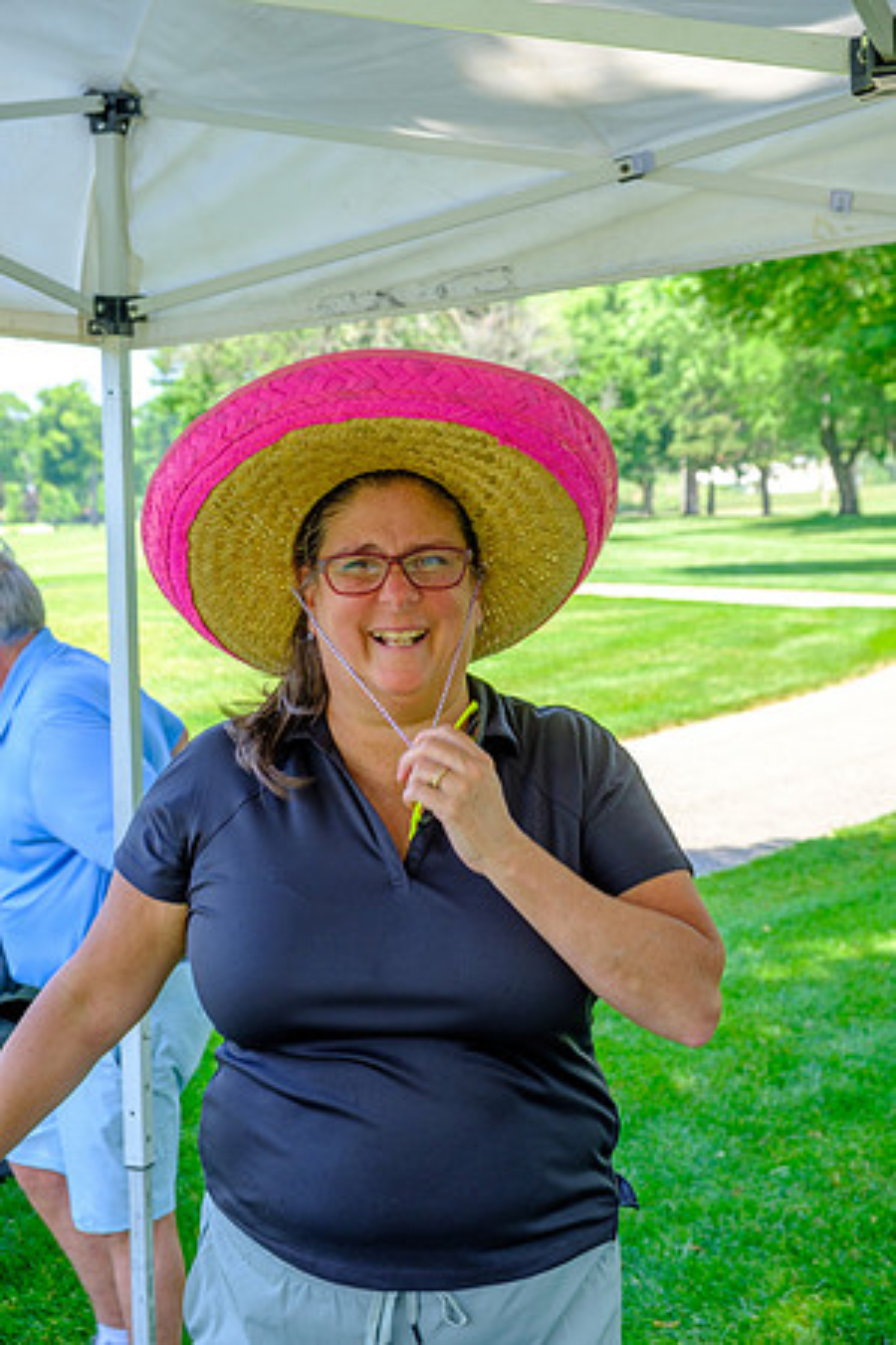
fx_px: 2202
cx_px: 448
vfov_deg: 33.9
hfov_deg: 23.0
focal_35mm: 59
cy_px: 672
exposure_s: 1/90
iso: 200
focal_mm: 39
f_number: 5.6
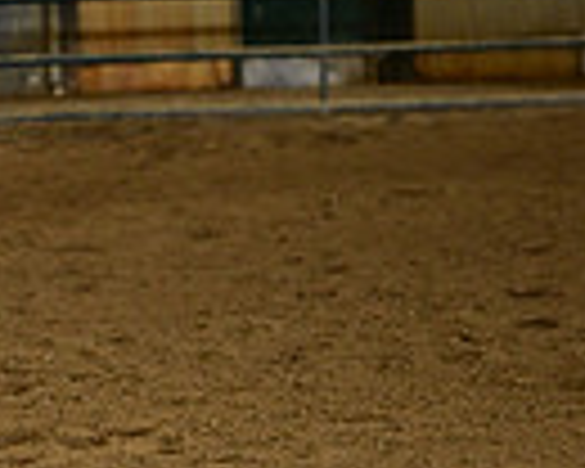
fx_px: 14492
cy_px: 83
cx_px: -621
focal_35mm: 837
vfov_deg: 1.8
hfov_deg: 2.3
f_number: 4
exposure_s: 1/200
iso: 2000
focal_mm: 200
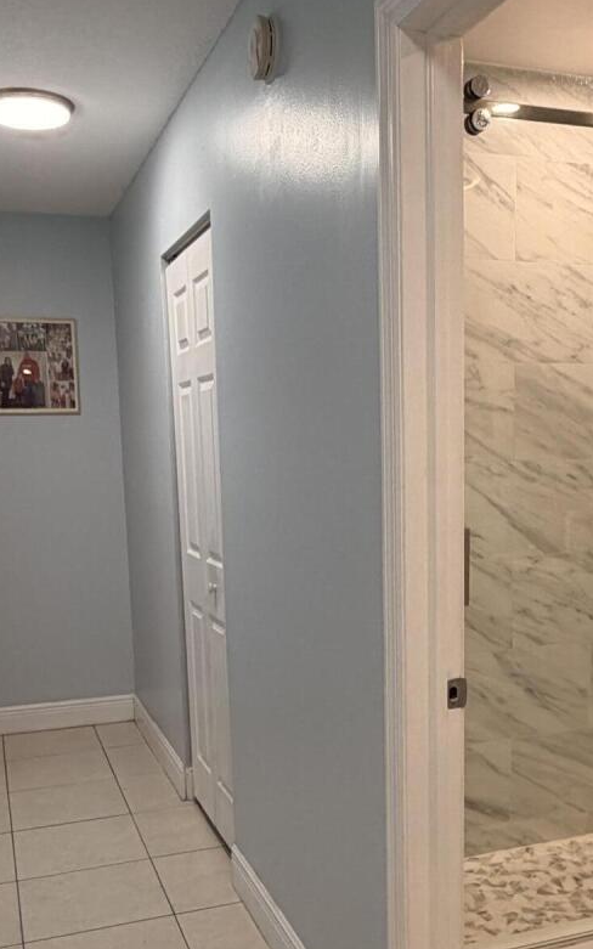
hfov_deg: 33.5
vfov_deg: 51.0
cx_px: 340
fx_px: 983
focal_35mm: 38
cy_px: 600
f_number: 2.2
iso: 200
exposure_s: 1/120
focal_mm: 2.22
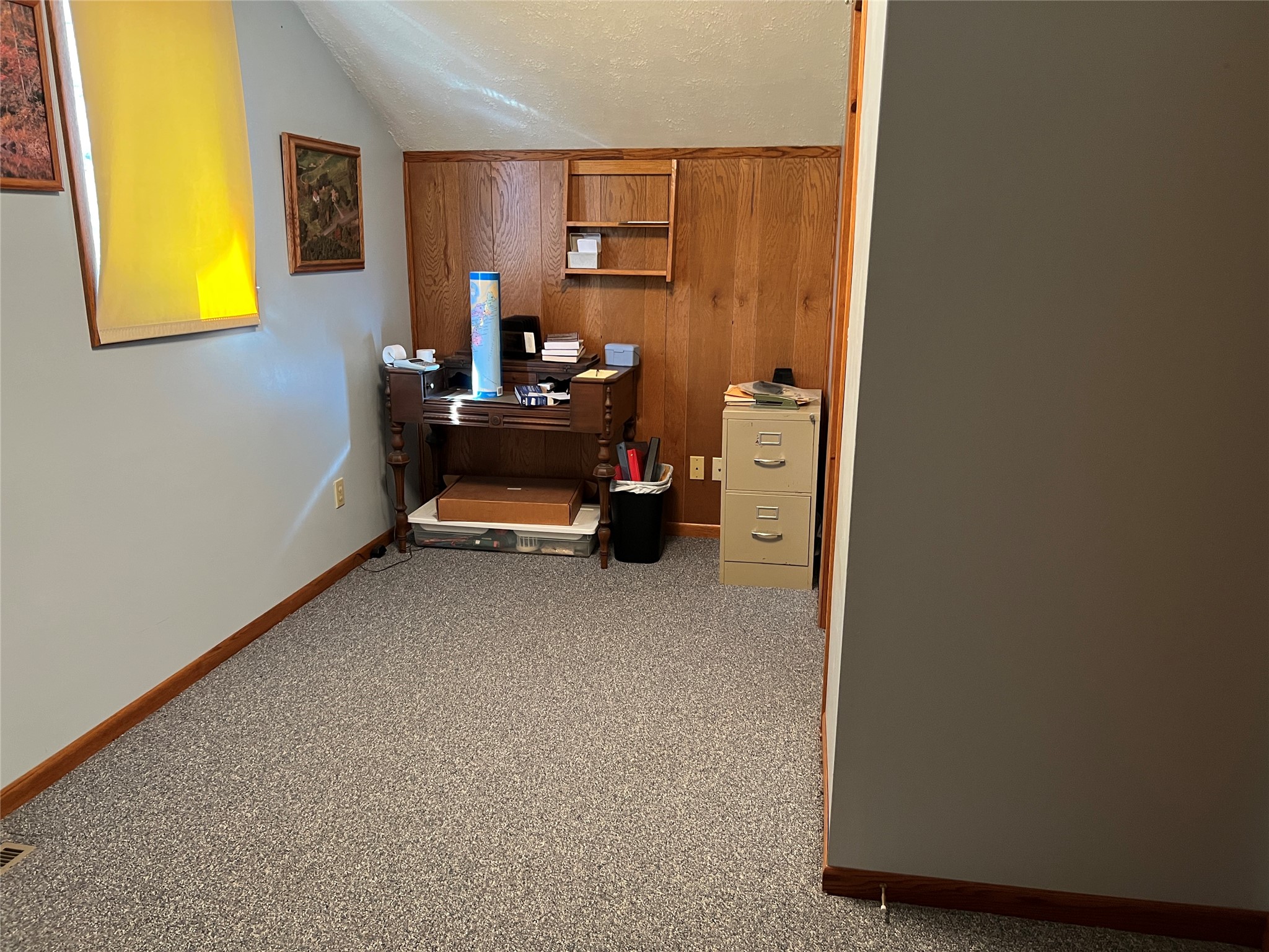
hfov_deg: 67.3
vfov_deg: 53.1
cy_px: 476
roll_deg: -0.3
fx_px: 953
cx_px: 634
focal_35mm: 26
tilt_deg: -14.4
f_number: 1.5
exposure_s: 1/60
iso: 500
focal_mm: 5.7
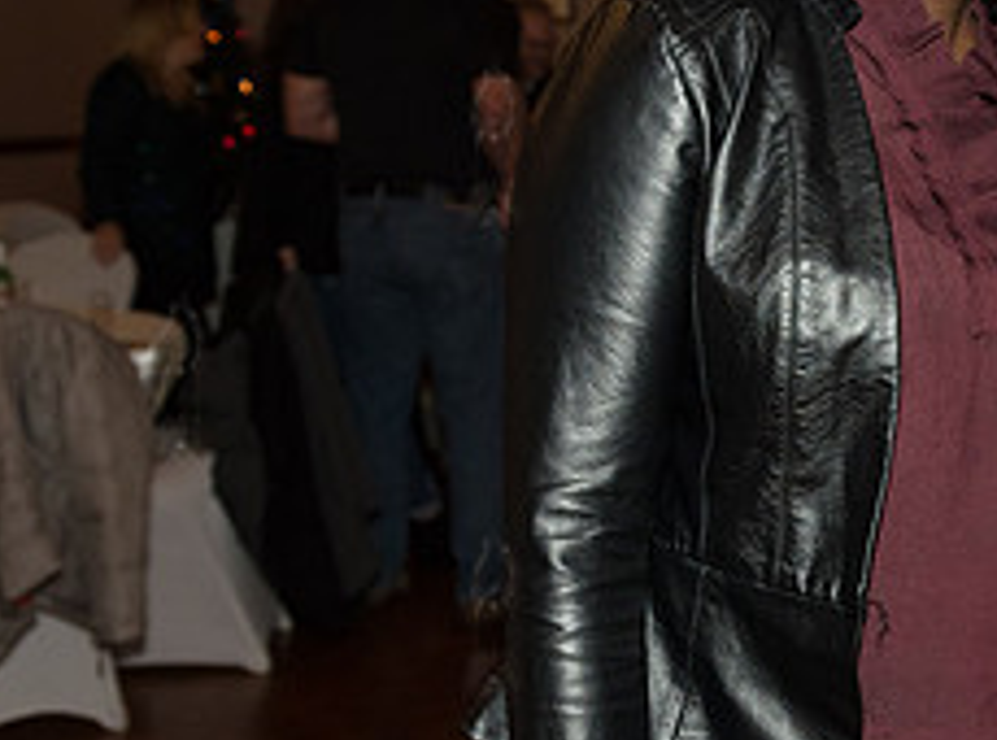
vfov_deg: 18.3
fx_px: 2296
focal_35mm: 80
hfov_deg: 23.0
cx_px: 1118
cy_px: 328
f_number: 4.5
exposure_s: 1/320
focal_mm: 28
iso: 1600
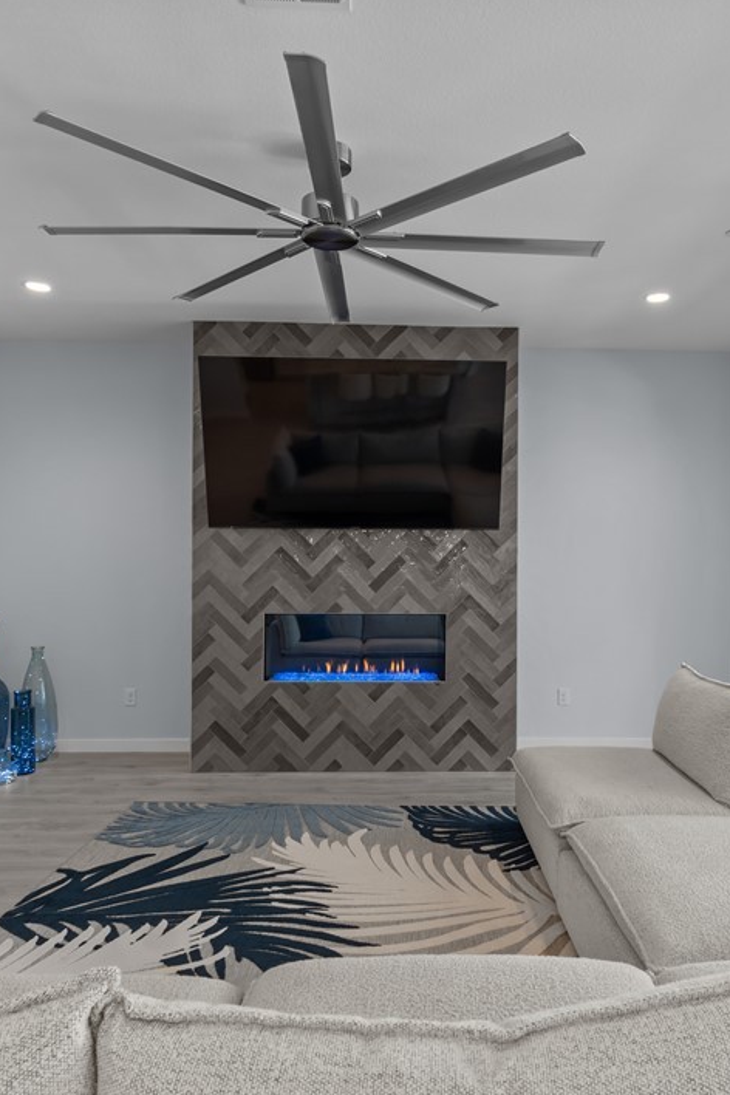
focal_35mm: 23
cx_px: 427
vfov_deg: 76.1
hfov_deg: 54.8
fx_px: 700
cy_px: 551
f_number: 8
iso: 400
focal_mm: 10
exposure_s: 1/4
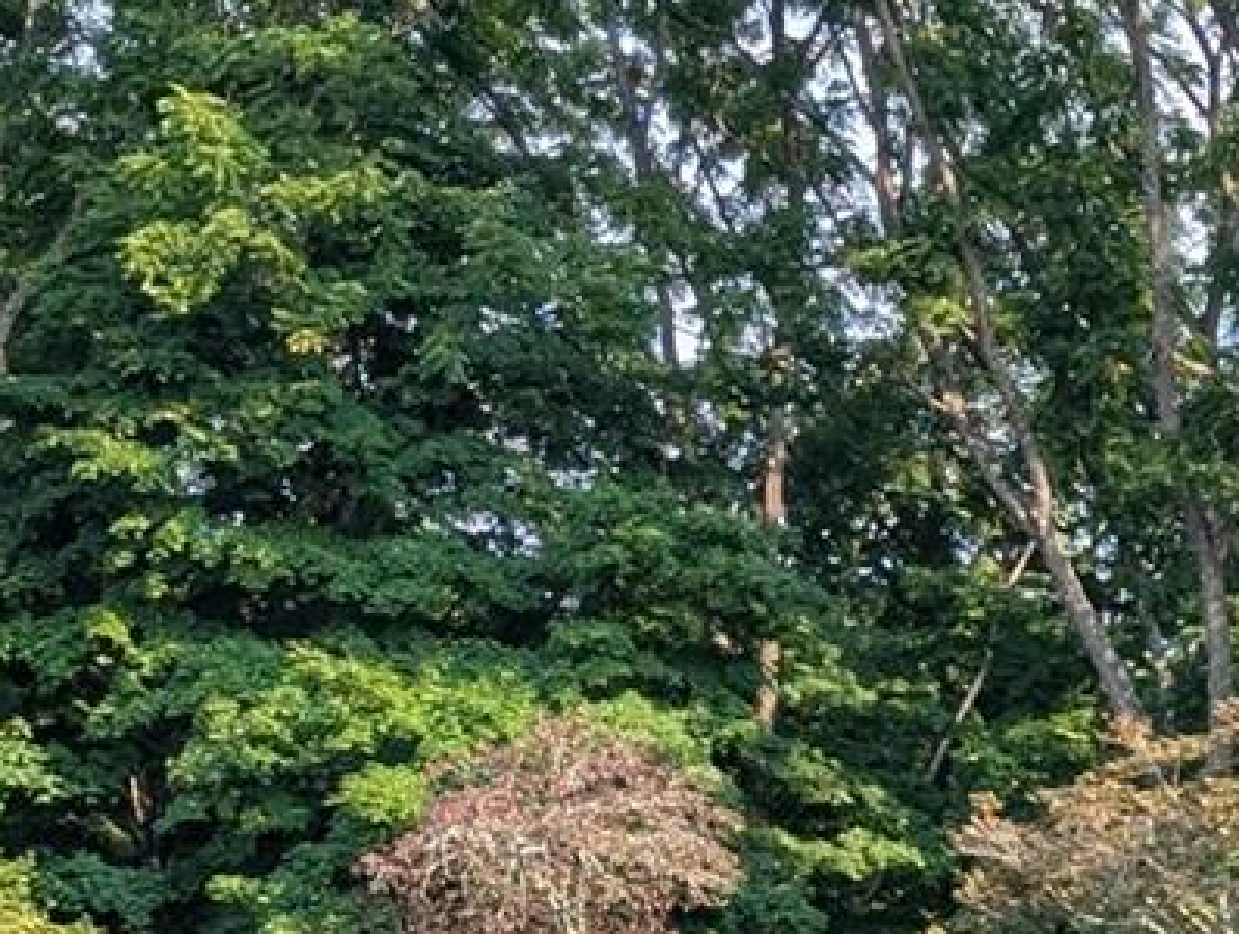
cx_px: 1703
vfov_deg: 11.5
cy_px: 1485
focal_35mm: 123
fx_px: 4410
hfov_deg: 15.1
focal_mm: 6.9
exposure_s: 1/362
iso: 17
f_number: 1.68
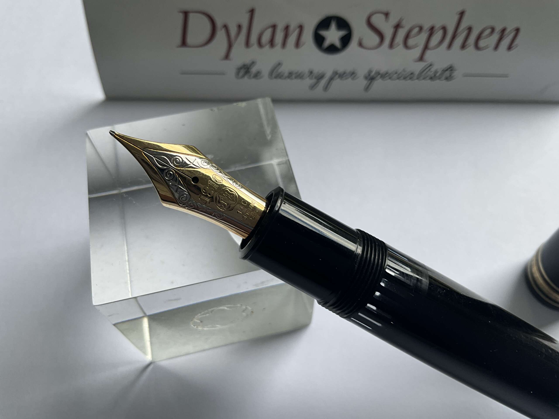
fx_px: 468
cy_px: 210
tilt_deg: -60.5
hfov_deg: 61.7
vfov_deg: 48.2
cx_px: 280
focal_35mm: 29
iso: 16
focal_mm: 3
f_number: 1.8
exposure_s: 1/124
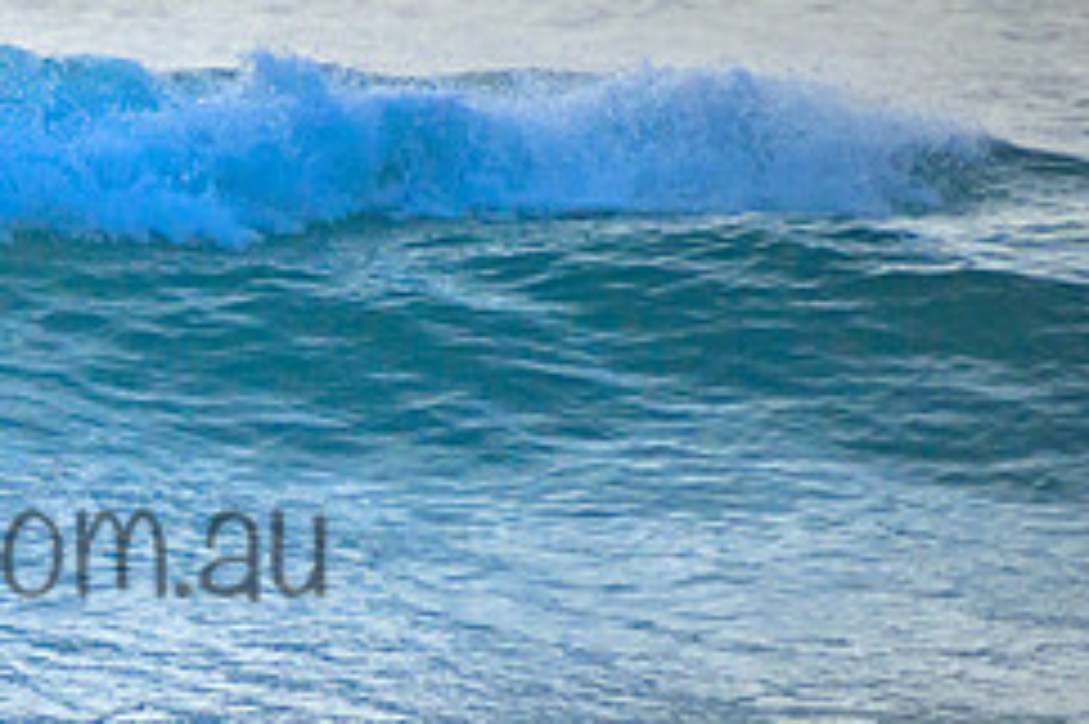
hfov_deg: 1.6
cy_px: 370
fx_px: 39871
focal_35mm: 1319
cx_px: -368
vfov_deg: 1.0
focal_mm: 400
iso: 1100
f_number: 5.6
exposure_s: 1/2000
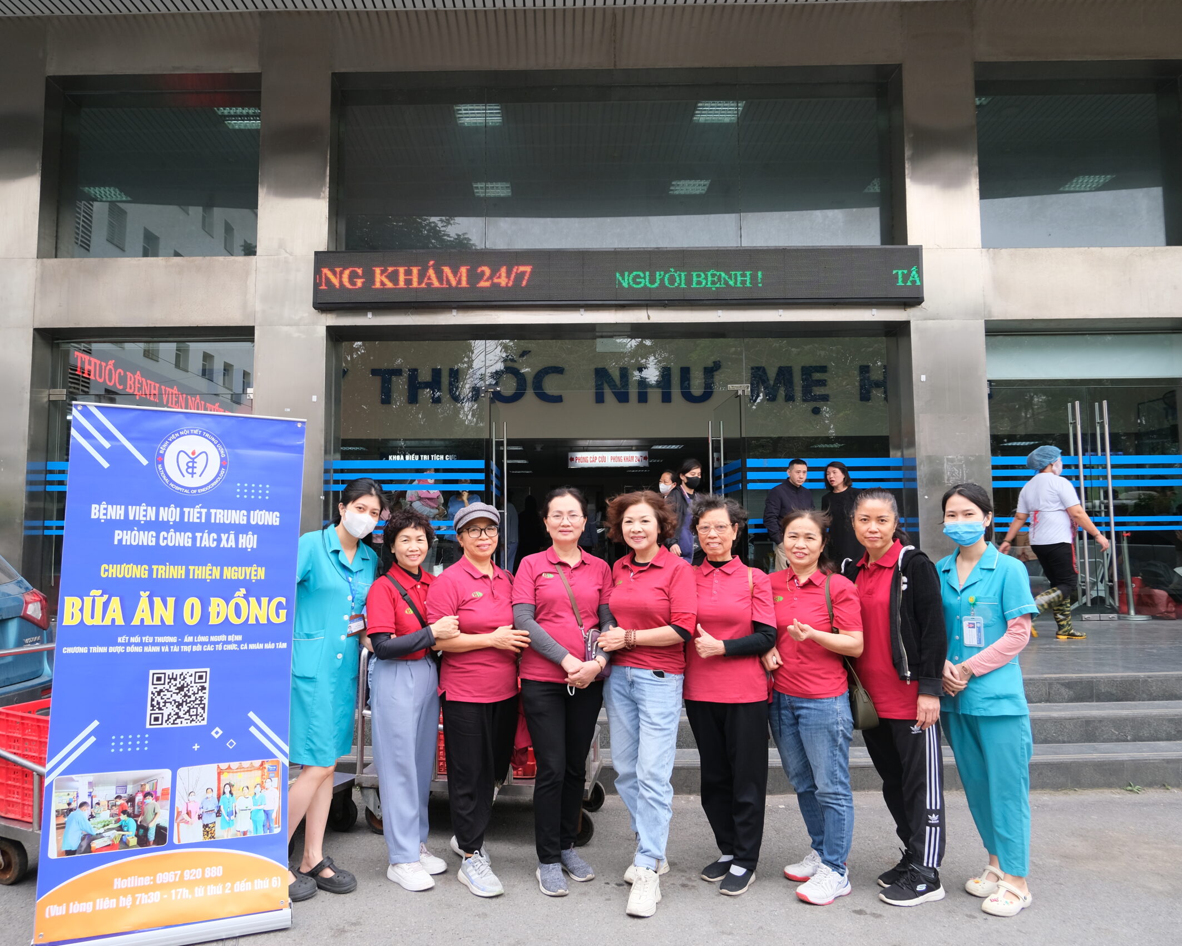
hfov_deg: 65.9
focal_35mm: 26
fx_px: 910
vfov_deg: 54.9
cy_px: 473
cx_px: 534
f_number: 5
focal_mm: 15
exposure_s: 1/105
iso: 320
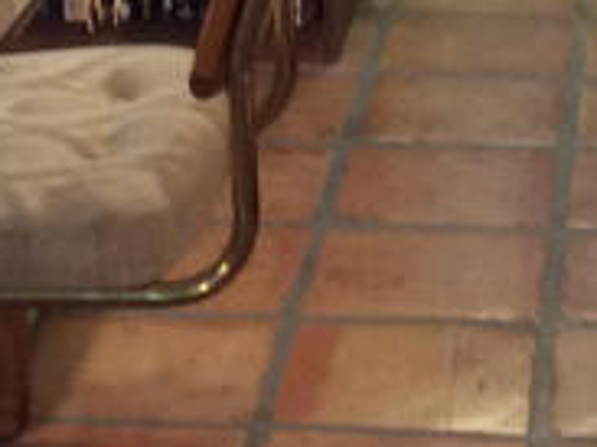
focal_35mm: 180
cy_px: -502
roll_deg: +2.1
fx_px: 3102
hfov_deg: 11.0
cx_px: 150
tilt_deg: -6.4
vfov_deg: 7.8
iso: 125
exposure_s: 1/24
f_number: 2.4
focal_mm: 3.3
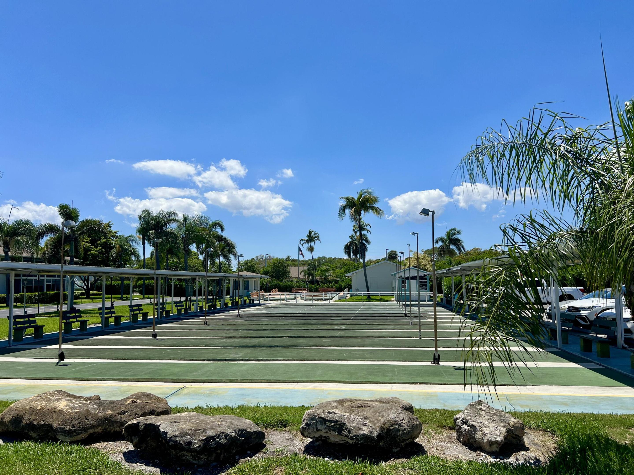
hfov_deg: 67.3
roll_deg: +0.5
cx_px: 317
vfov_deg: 53.1
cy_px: 238
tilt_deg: +4.4
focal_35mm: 26
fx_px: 476
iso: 50
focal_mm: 5.7
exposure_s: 1/6211
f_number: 1.5
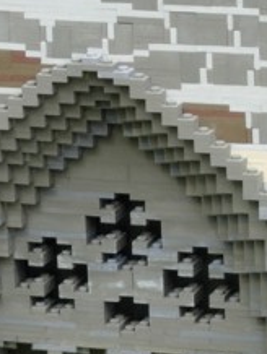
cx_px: 119
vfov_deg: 4.8
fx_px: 4249
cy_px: 244
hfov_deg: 3.6
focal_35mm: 414
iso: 64
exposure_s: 1/124
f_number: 4.9
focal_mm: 23.4
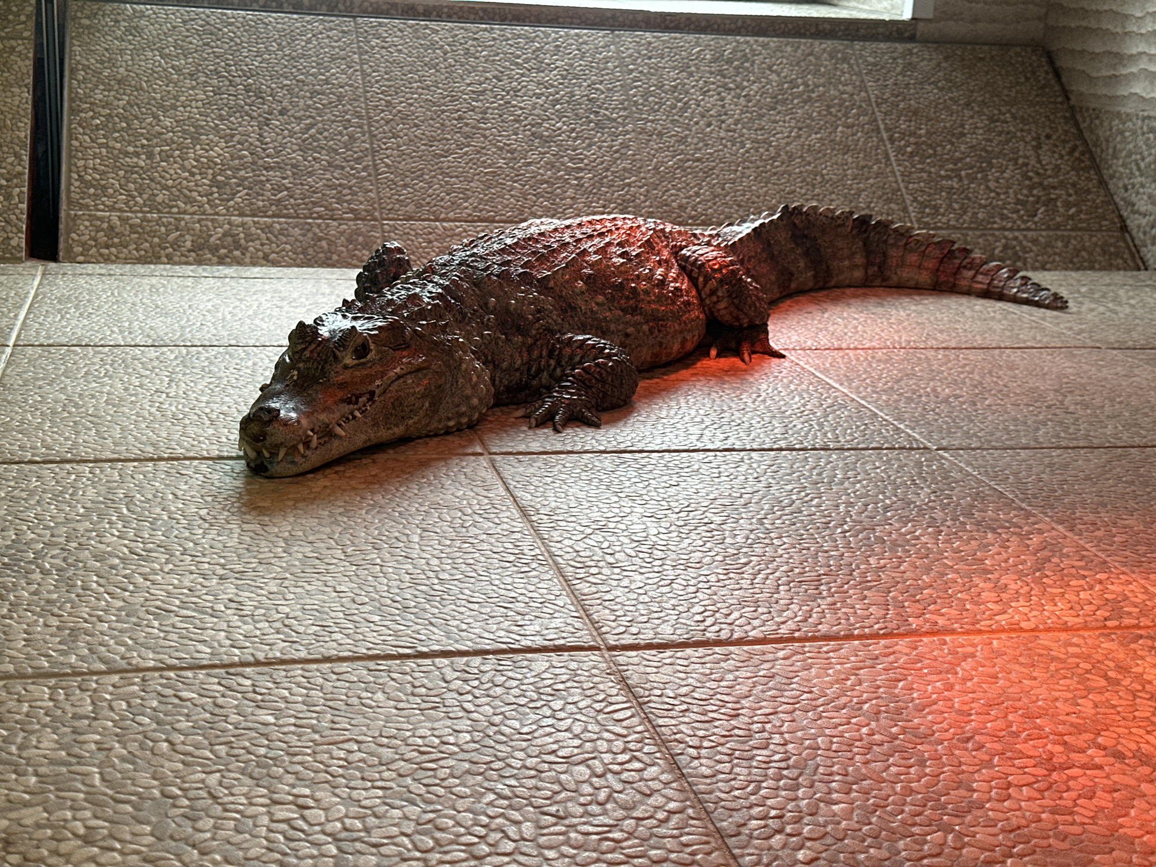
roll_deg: -2.7
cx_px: 578
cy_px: 434
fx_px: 1603
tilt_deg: -15.3
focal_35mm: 48
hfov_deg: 39.7
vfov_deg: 30.3
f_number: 1.78
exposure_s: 1/50
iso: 64
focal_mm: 6.86
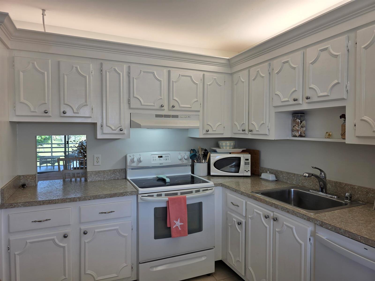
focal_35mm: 23
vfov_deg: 58.9
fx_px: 249
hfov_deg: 73.9
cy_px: 140
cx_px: 188
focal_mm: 6.3
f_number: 1.7
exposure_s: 1/120
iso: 40
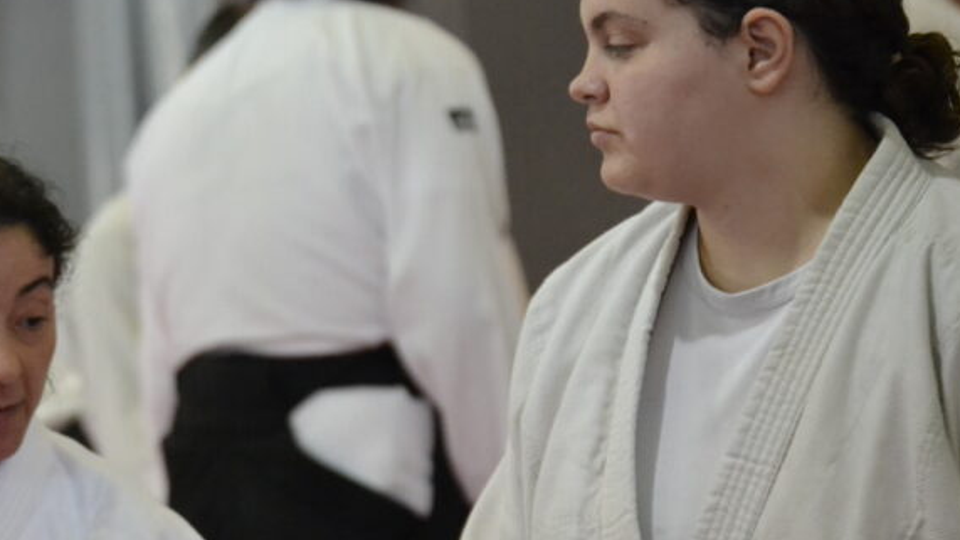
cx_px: 150
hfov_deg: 7.3
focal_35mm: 296
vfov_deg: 4.1
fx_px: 7532
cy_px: 511
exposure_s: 1/250
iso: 3200
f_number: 4.8
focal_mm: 105
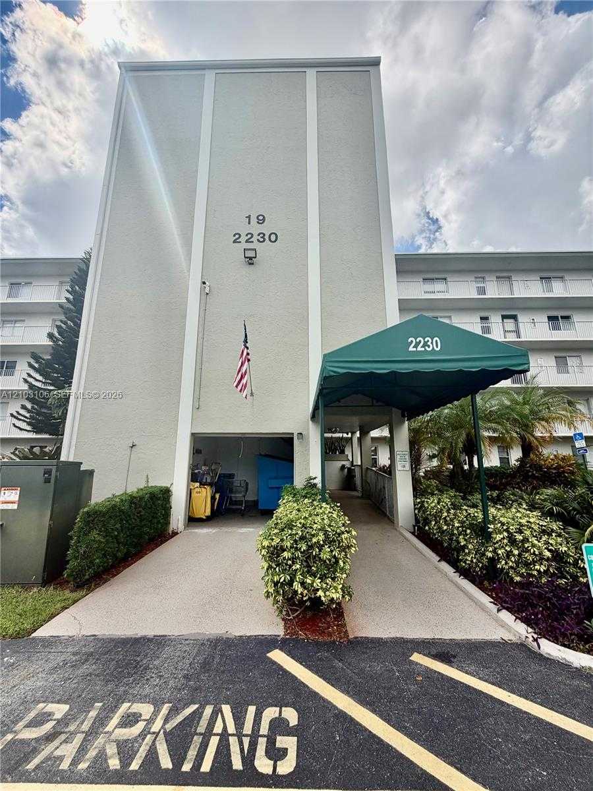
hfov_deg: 85.7
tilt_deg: +12.0
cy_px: 396
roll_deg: +0.4
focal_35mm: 14
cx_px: 296
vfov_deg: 102.1
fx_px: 320
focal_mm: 2.22
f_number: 2.2
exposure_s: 1/853
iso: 32
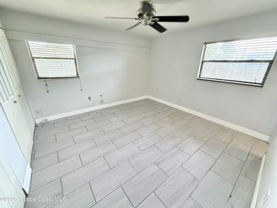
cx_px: 138
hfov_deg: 102.1
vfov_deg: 85.6
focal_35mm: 14
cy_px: 104
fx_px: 112
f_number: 2.2
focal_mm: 2.22
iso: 640
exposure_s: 1/120
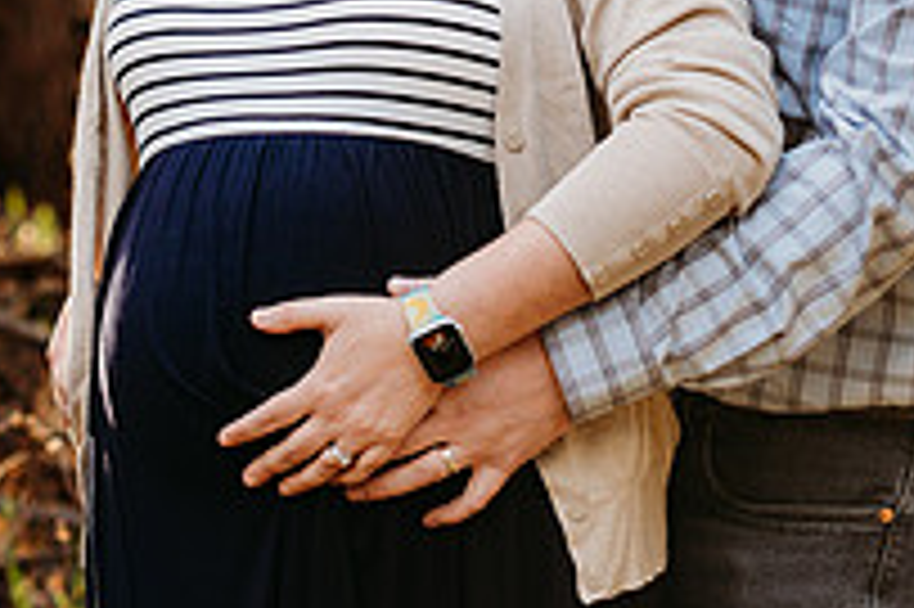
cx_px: 577
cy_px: -237
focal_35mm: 252
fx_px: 6393
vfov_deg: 5.4
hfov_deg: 8.2
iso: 200
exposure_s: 1/200
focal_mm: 85
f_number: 4
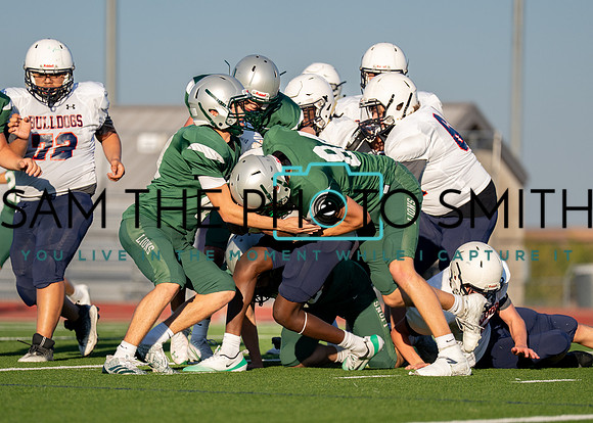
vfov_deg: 4.9
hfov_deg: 6.9
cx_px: 291
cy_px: 253
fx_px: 4896
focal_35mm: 291
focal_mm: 200
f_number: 2.8
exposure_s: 1/4000
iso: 200
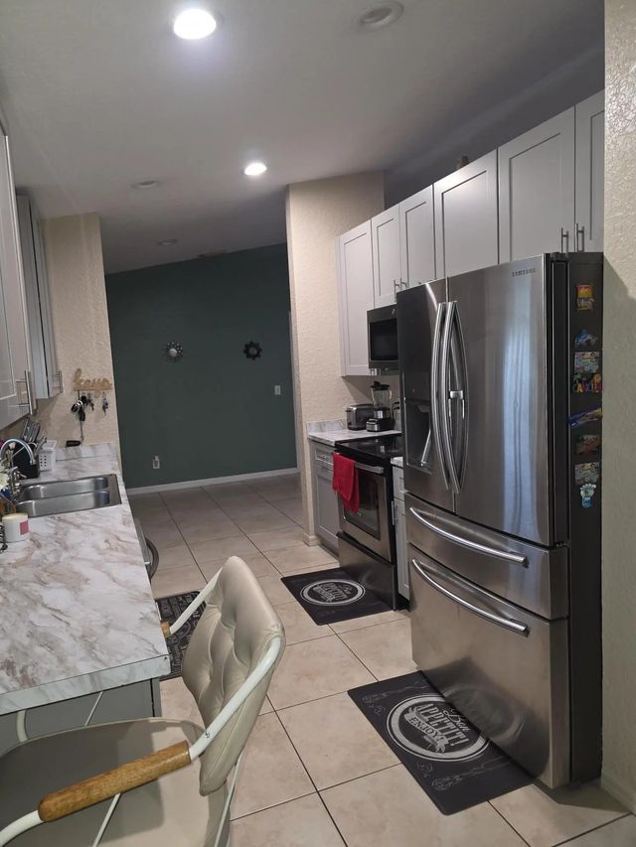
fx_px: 563
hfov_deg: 58.9
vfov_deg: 73.9
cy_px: 424
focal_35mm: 23
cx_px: 318
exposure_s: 1/24
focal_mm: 6.3
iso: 160
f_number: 1.7
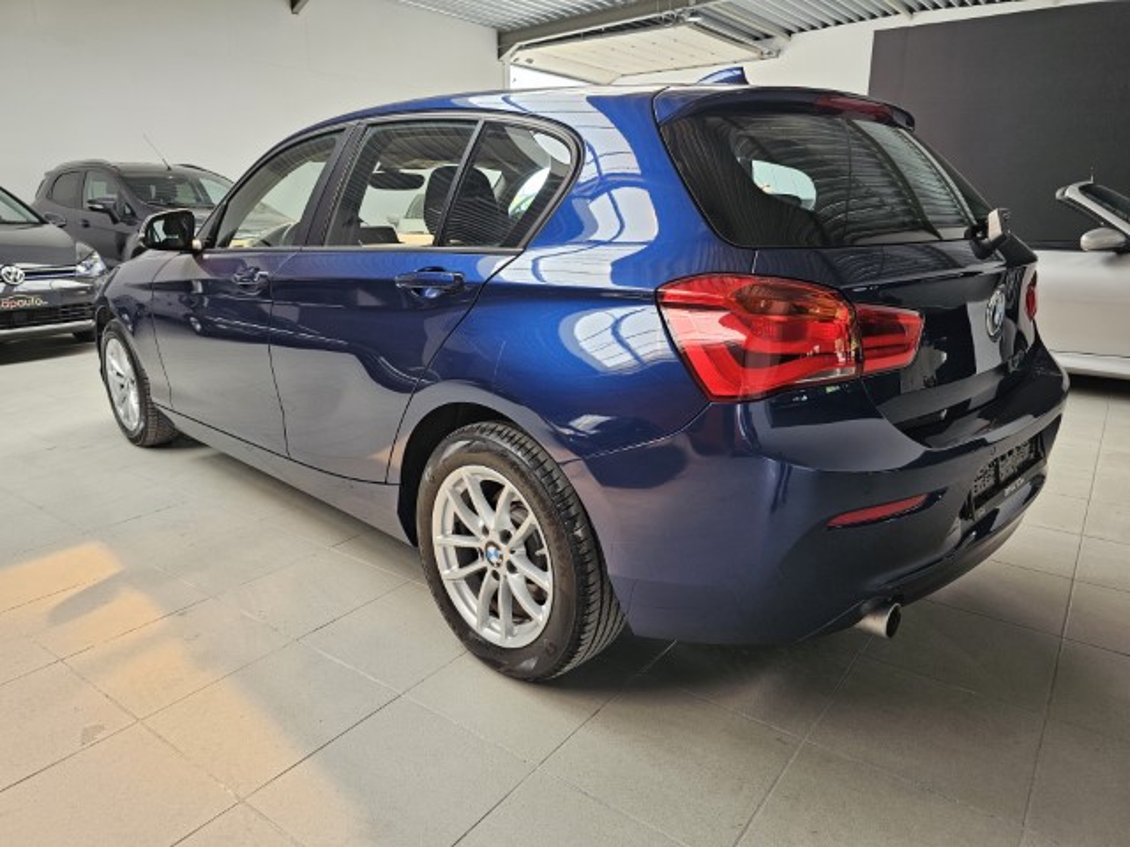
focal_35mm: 23
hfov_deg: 73.9
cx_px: 565
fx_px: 751
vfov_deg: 58.9
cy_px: 424
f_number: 1.7
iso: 100
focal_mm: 6.3
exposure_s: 1/180
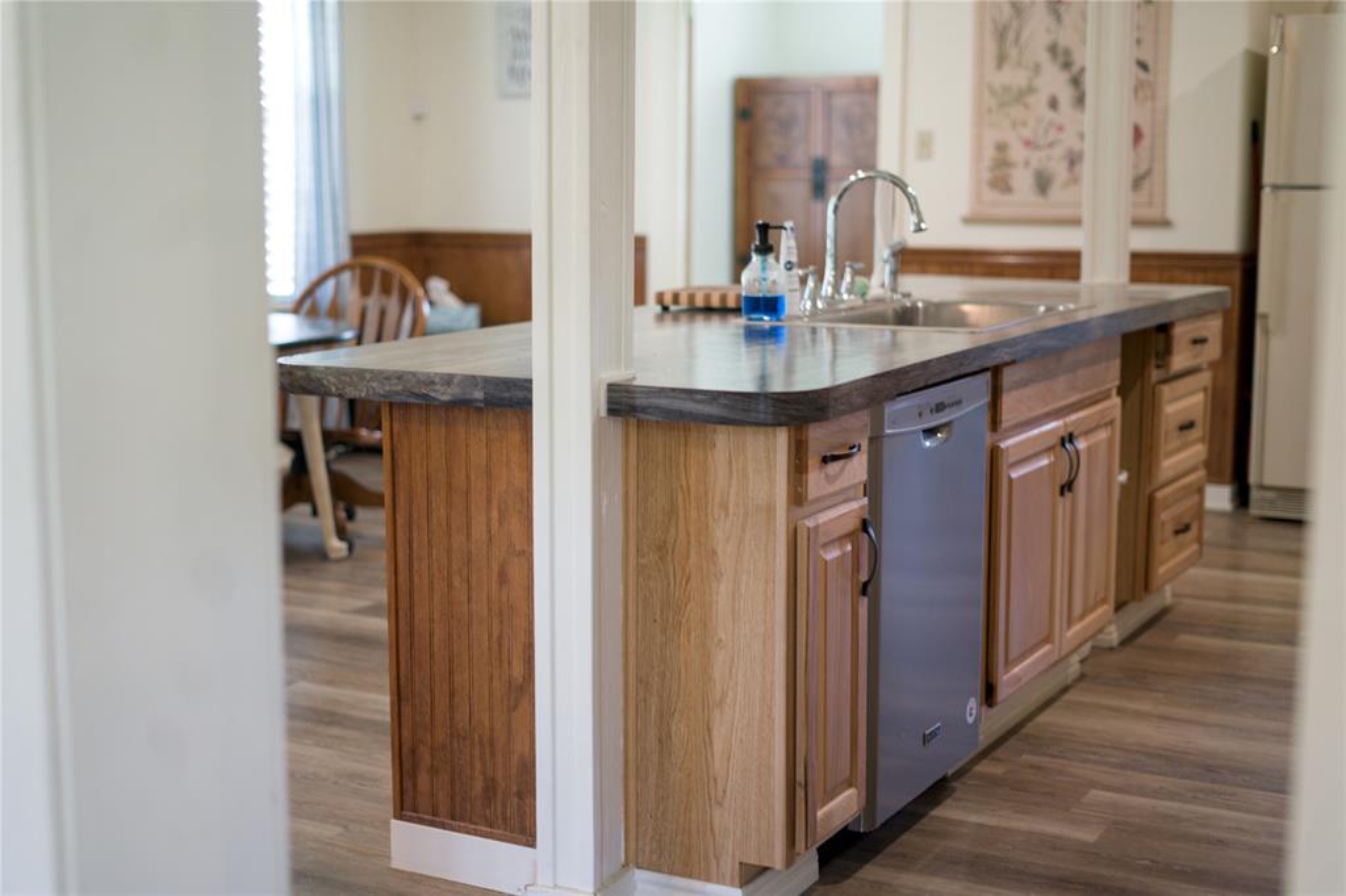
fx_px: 1869
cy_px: 448
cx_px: 673
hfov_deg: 39.6
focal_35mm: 50
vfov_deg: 27.0
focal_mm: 50
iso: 400
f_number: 1.8
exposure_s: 1/50
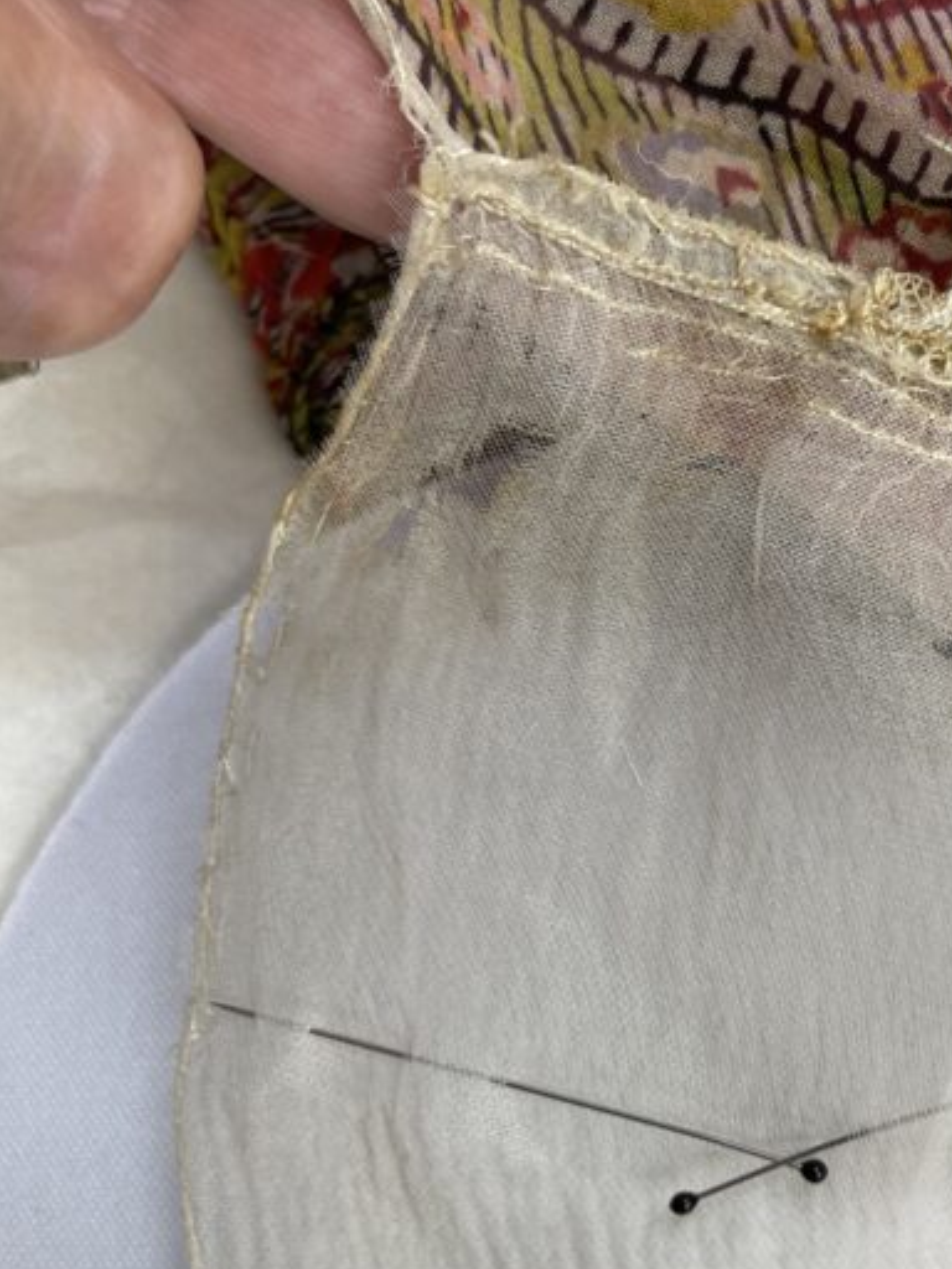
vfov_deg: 38.2
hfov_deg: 28.0
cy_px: 667
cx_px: 865
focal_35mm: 50
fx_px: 1833
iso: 80
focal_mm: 5.1
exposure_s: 1/120
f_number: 1.6
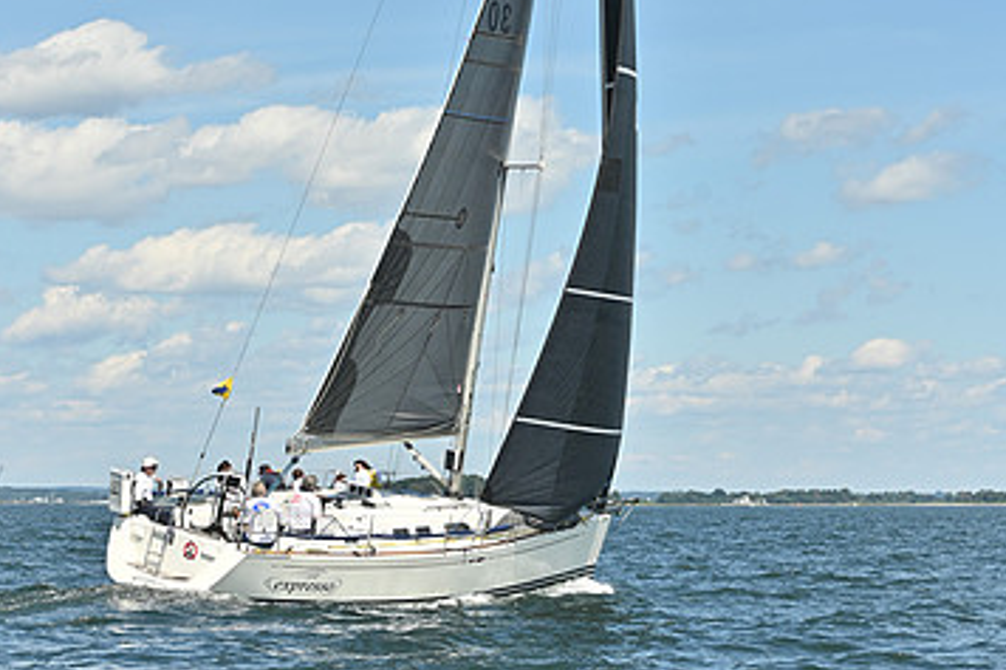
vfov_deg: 11.9
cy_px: -17
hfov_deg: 18.0
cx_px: 490
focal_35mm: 114
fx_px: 3184
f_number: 6.3
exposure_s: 1/1250
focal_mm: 70
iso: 250
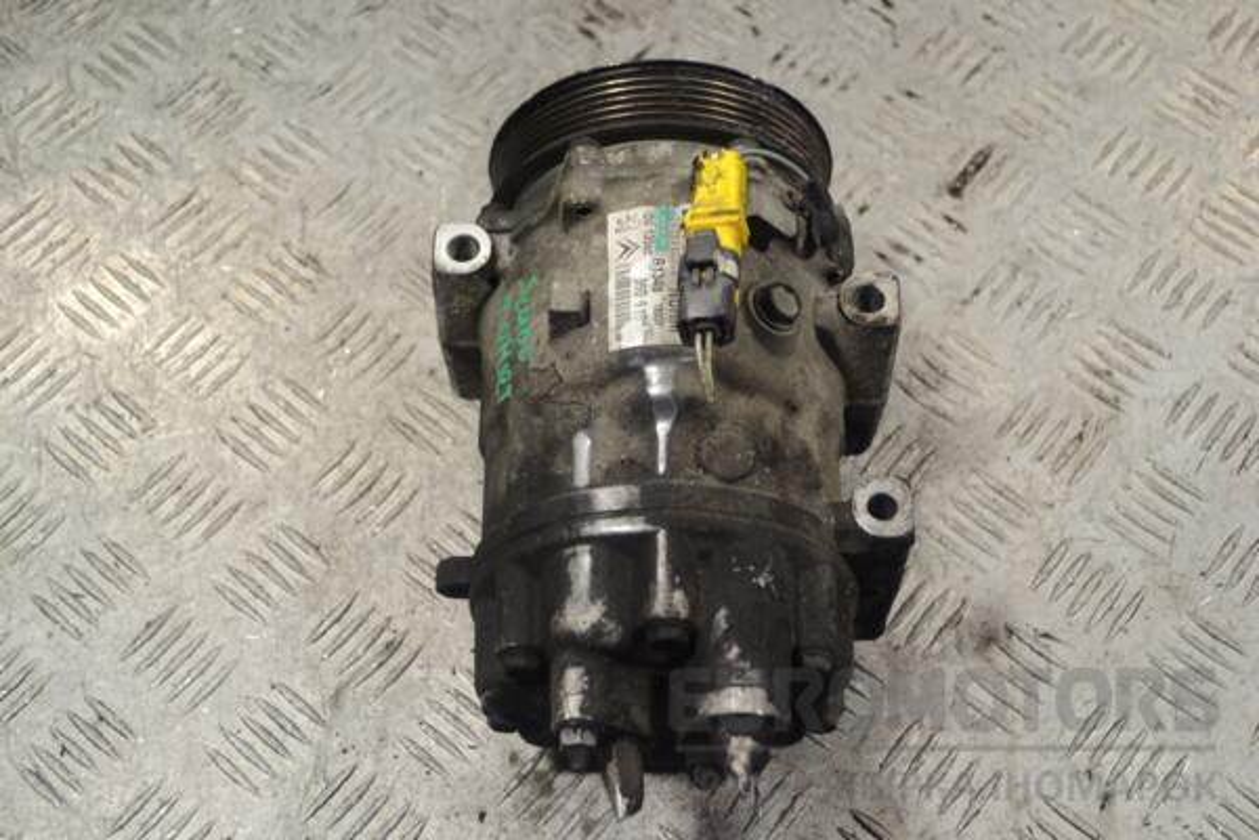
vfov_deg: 28.1
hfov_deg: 41.1
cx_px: 630
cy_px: 420
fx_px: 1679
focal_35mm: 48
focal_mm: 32
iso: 110
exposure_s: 1/30
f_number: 4.8
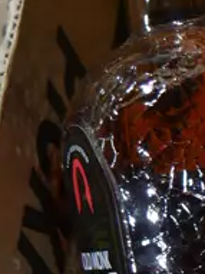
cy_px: 426
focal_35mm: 204
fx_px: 1613
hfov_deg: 6.8
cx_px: 515
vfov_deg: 9.4
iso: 250
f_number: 4.1
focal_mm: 19
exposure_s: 1/60
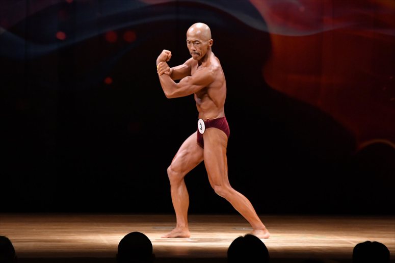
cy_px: 132
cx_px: 198
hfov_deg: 7.6
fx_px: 2961
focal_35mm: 270
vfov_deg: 5.1
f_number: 5.6
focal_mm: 180
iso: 4000
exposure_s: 1/400
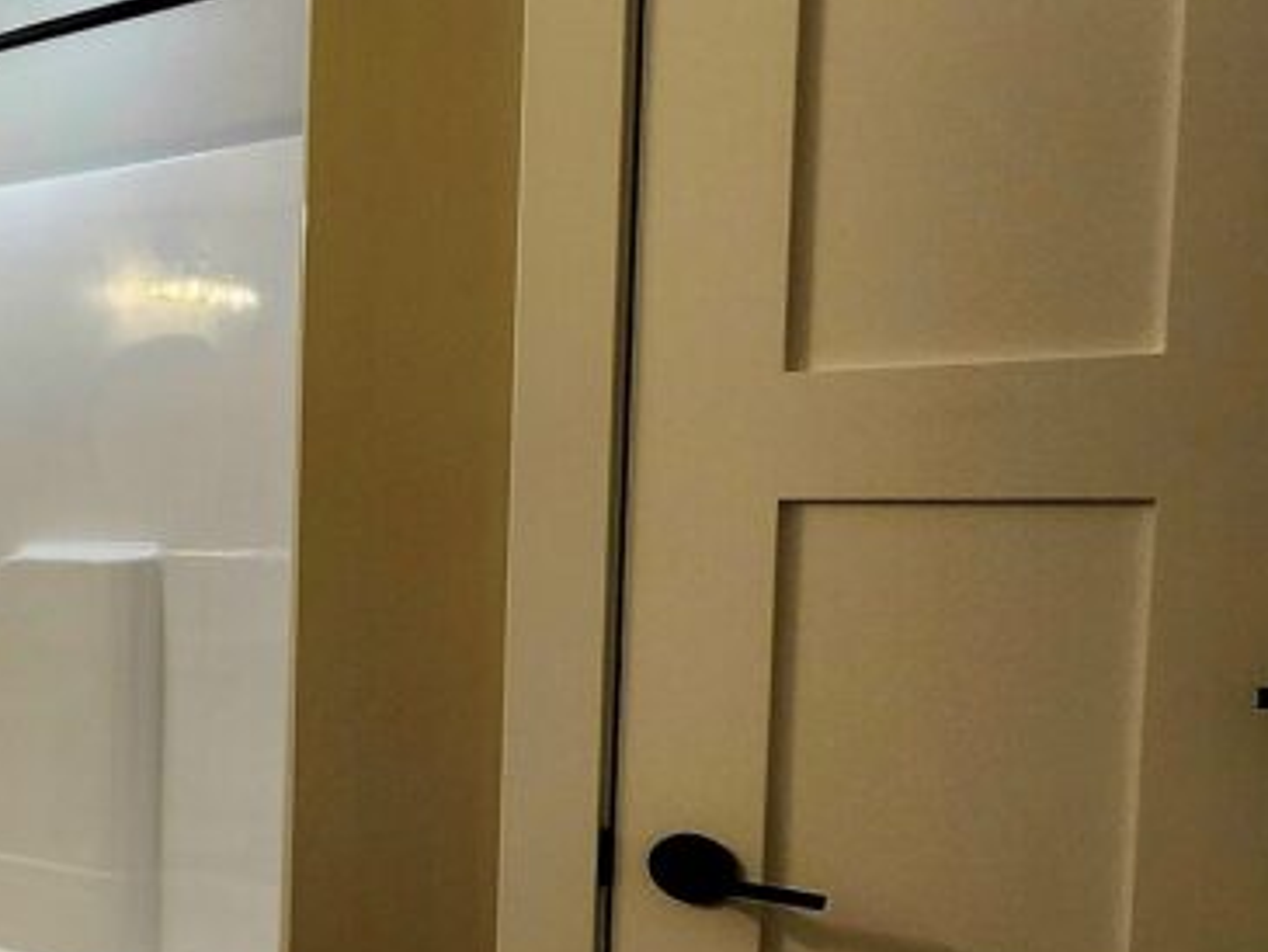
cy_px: 608
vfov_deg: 37.5
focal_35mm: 38
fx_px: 1392
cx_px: -453
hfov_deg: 33.0
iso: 125
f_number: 2.2
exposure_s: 1/60.2
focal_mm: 1.74
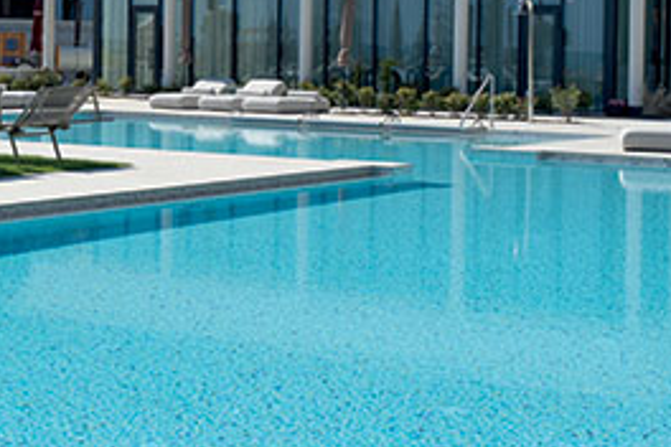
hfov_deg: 22.8
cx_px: 135
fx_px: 1640
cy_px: 52
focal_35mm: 88
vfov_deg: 15.4
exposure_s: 1/320
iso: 100
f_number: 10
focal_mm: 29
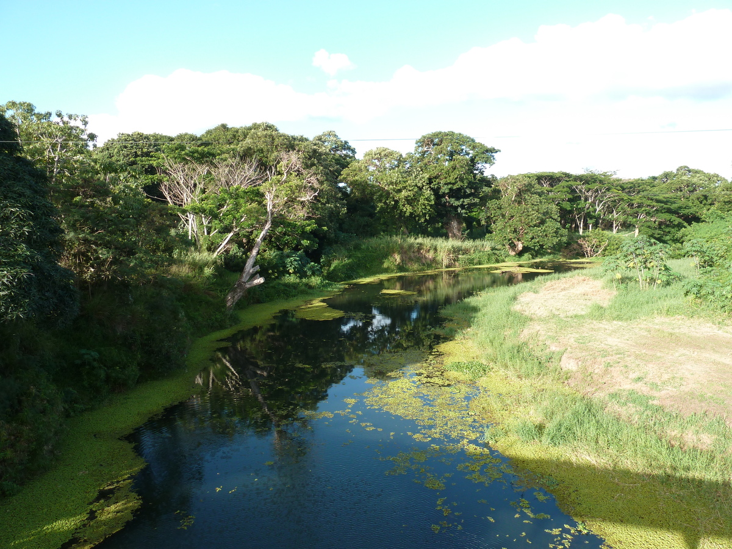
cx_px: 366
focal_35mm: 25
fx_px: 529
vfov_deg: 54.9
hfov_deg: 69.4
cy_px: 274
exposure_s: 1/125
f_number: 4
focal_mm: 4.1
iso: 80
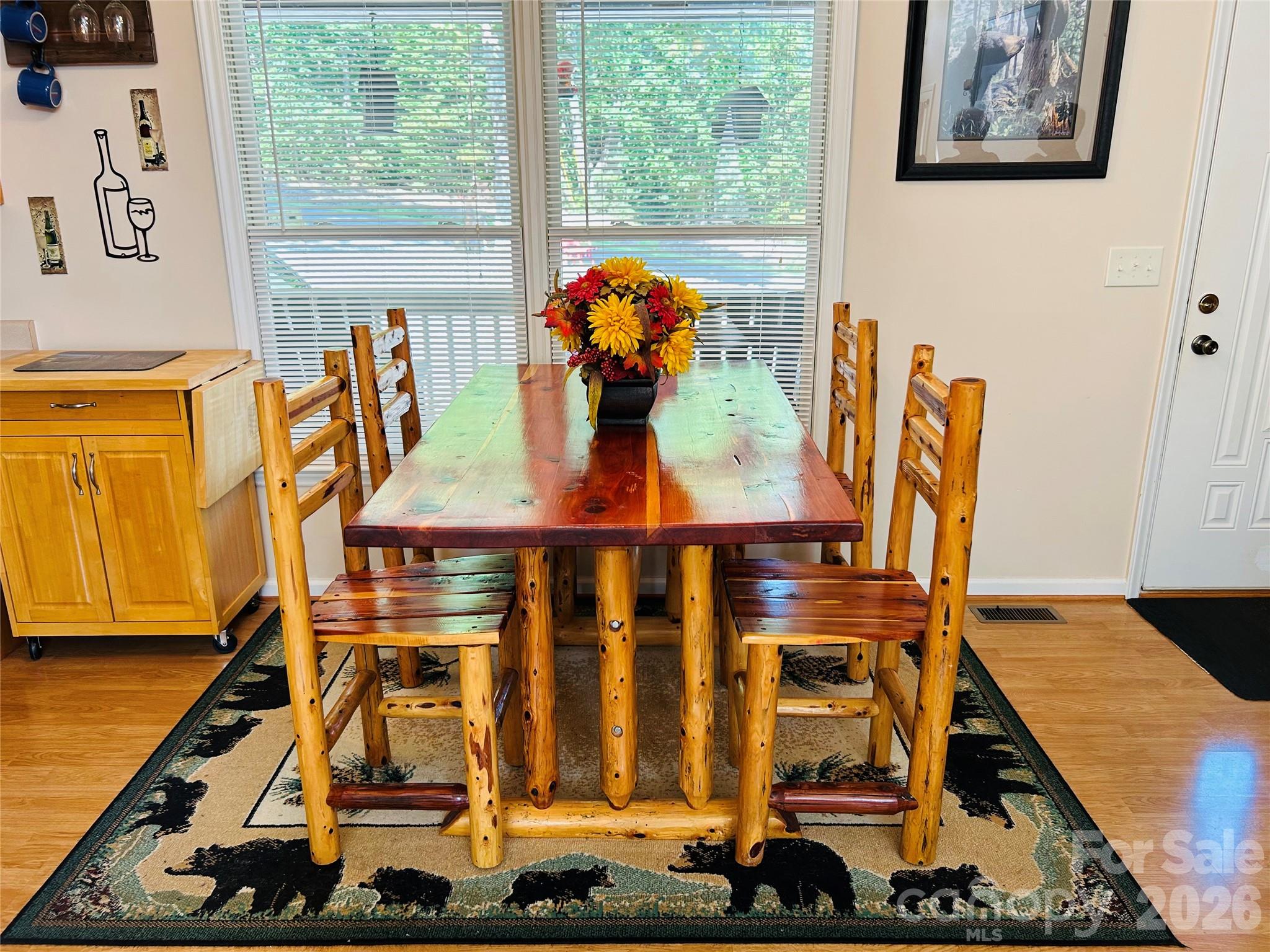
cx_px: 635
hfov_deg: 67.3
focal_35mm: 26
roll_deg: +0.6
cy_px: 476
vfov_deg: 53.1
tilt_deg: -16.7
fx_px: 954
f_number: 1.5
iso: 80
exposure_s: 1/120
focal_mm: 5.7
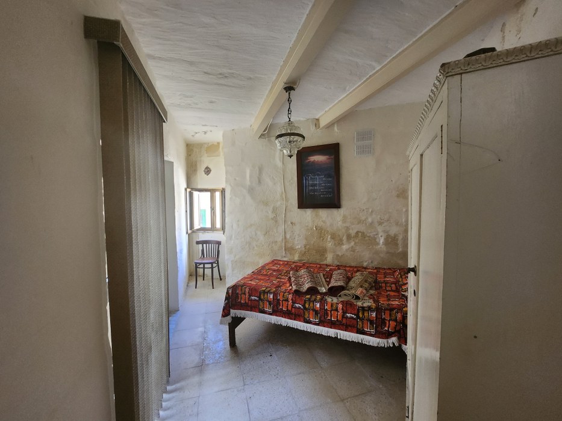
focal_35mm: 13
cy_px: 210
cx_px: 281
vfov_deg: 89.9
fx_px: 211
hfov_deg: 106.2
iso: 400
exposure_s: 1/33
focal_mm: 1.7
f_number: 2.2
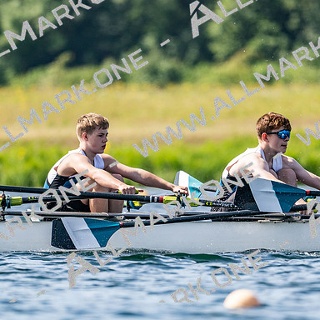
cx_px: 235
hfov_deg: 2.3
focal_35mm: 770
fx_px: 8053
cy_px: 160
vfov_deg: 2.3
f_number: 4.5
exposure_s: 1/2500
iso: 250
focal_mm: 400
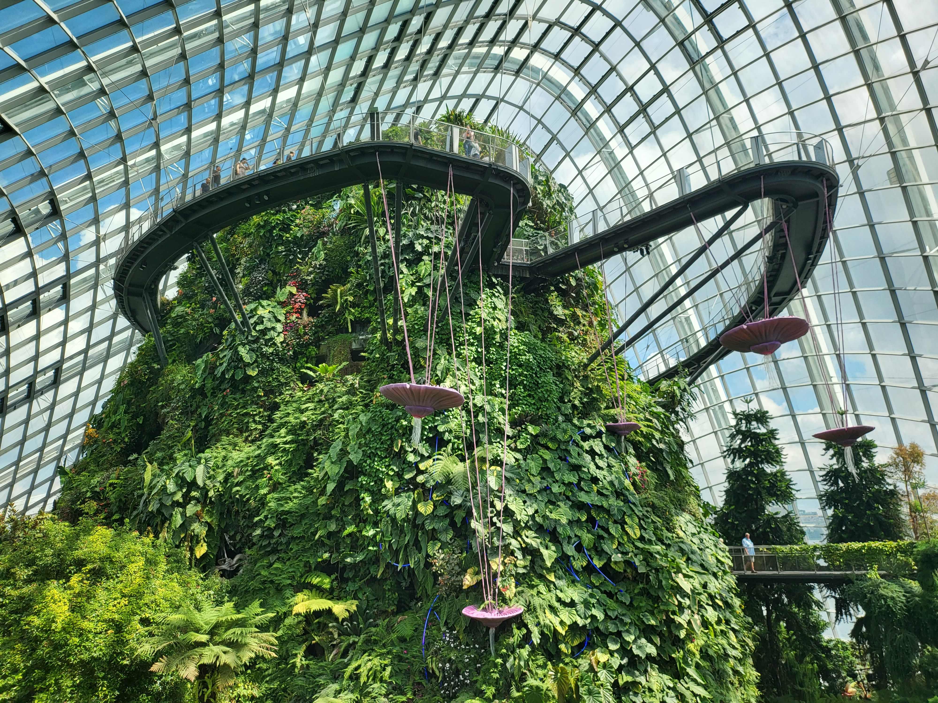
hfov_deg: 71.6
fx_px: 650
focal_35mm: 24
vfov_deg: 56.8
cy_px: 352
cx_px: 469
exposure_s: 1/1132
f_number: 1.8
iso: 40
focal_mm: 5
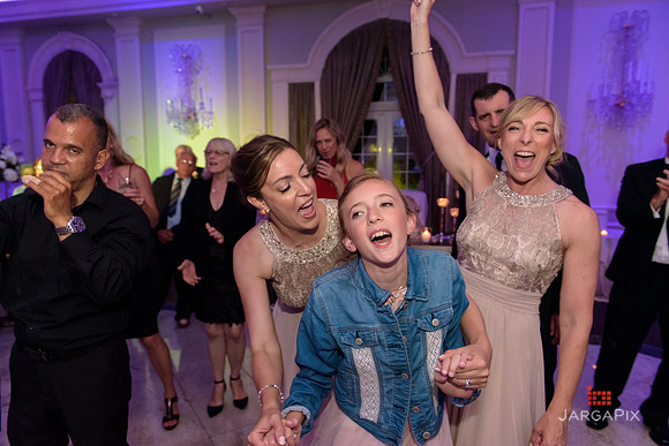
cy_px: 223
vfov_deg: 53.2
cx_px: 334
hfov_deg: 73.7
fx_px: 446
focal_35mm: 24
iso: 3200
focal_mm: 24
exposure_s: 1/125
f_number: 3.2
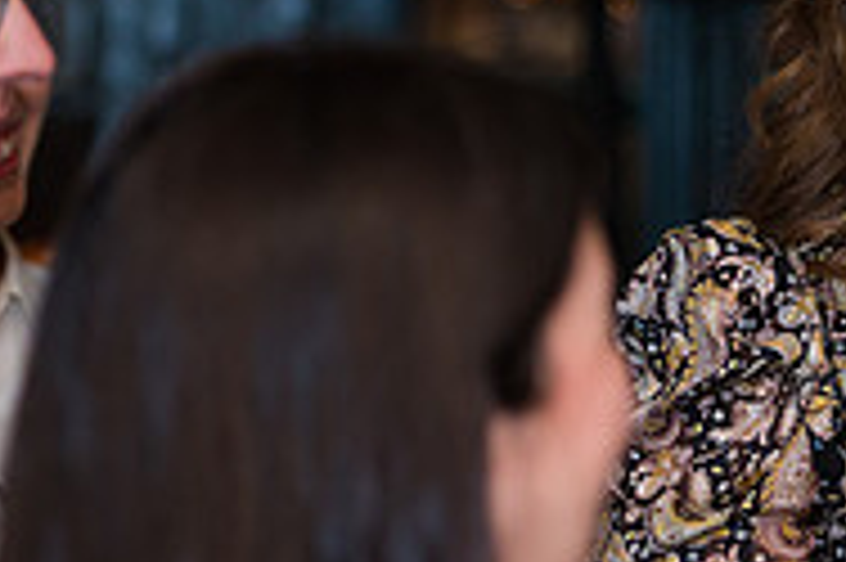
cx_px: 1040
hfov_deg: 7.4
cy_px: 369
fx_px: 6527
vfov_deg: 4.9
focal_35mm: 278
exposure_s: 1/125
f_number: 3.2
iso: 1600
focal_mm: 90
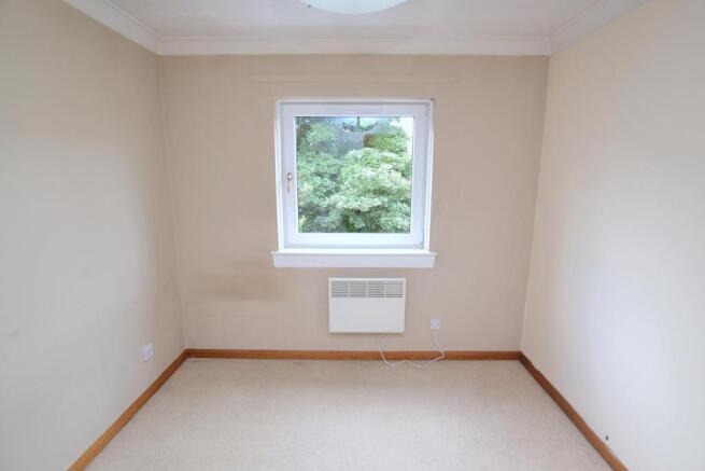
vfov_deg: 77.4
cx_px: 352
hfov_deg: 100.4
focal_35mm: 15
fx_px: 294
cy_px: 236
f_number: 4
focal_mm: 10
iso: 400
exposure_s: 1/60
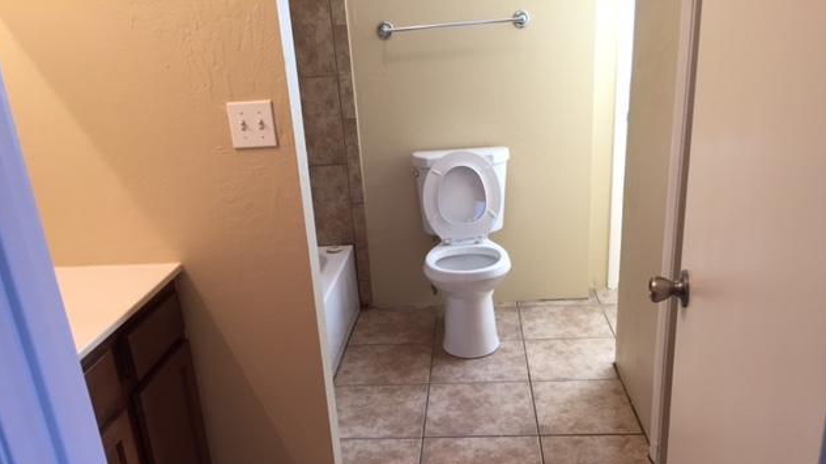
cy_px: 312
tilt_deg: -21.6
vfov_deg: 36.2
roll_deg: +3.7
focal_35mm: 32
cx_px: 410
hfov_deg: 61.0
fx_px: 701
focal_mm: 4.15
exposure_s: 1/30
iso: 80
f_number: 2.2
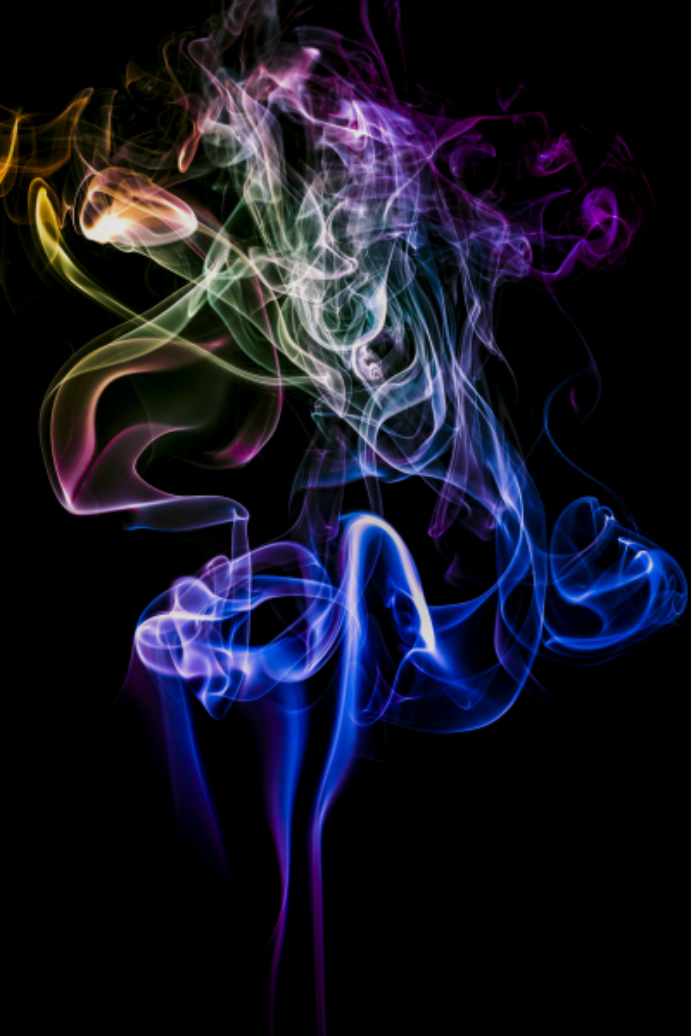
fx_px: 1439
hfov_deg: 27.0
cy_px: 518
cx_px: 346
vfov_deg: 39.6
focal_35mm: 50
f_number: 11
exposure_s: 1/60
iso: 400
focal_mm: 50
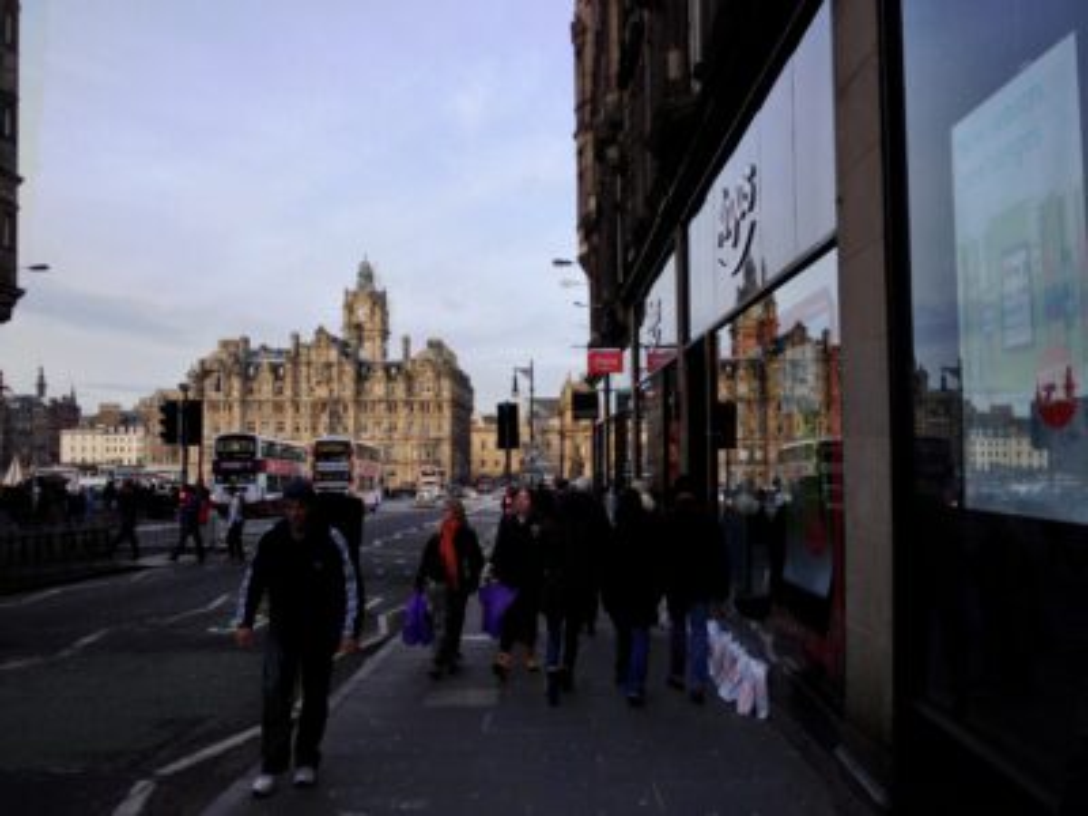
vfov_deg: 40.7
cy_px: 408
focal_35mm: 35
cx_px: 544
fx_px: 1100
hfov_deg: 52.6
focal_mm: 4.28
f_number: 2.4
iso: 50
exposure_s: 1/488
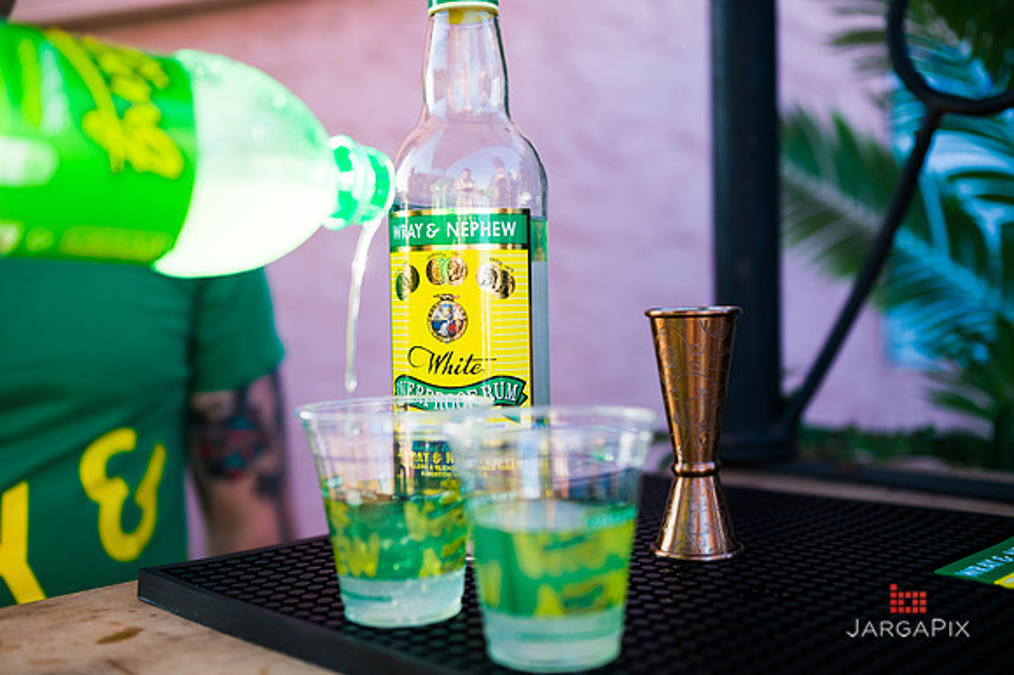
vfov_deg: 33.4
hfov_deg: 48.5
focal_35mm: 40
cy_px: 338
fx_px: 1126
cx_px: 507
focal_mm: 40
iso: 400
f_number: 3.2
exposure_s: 1/1000
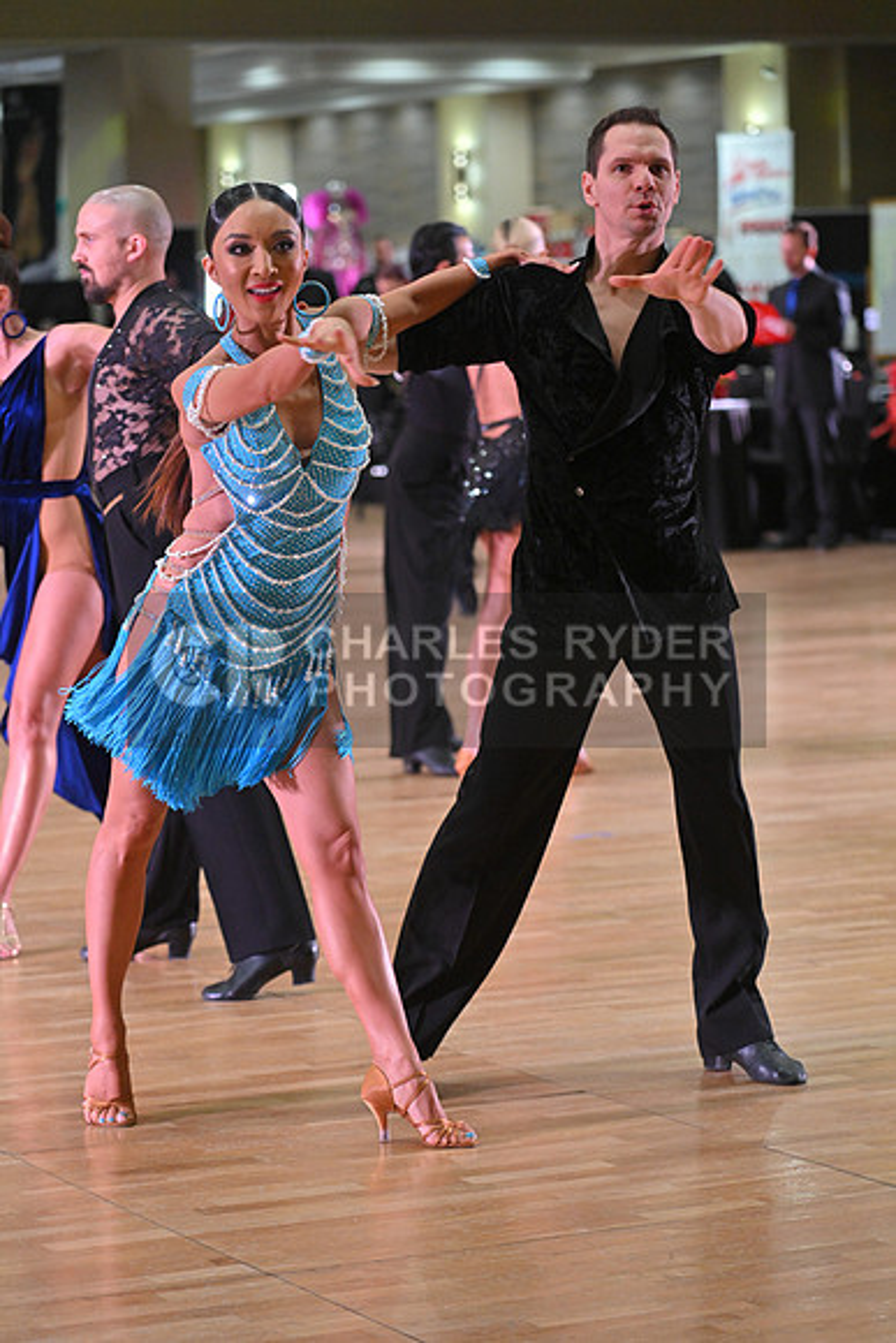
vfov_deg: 17.1
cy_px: 672
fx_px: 4477
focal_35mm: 120
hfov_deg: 11.4
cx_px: 448
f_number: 4
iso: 3200
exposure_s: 1/400
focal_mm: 120
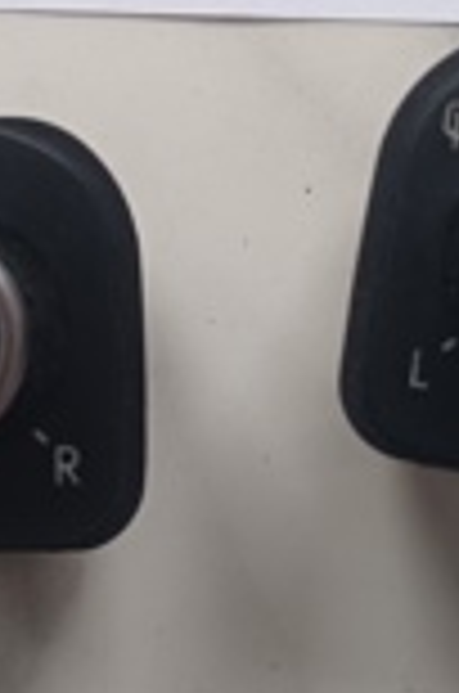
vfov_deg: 25.5
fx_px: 1498
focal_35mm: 78
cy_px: 117
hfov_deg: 17.4
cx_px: 198
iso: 404
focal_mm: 5.59
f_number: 1.88
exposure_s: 1/50.1
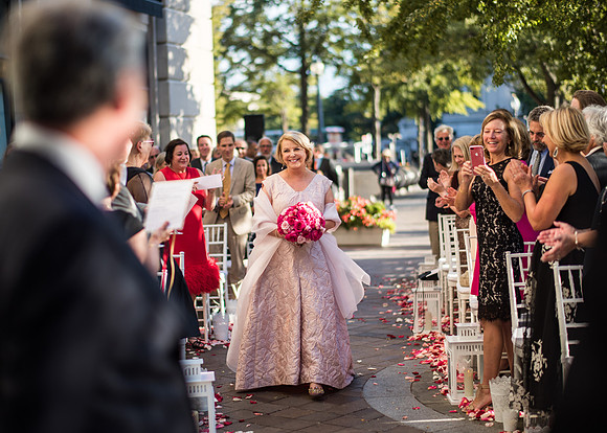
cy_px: 208
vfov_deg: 22.6
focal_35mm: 63
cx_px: 270
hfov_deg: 31.2
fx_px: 1086
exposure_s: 1/2000
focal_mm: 58
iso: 100
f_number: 1.4
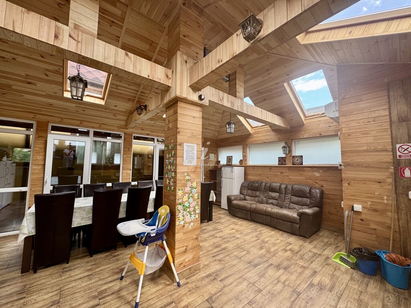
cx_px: 206
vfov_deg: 85.7
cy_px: 154
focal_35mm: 14
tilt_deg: +5.1
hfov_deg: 102.1
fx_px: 166
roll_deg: -0.3
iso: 64
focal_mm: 2.22
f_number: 2.2
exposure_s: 1/99
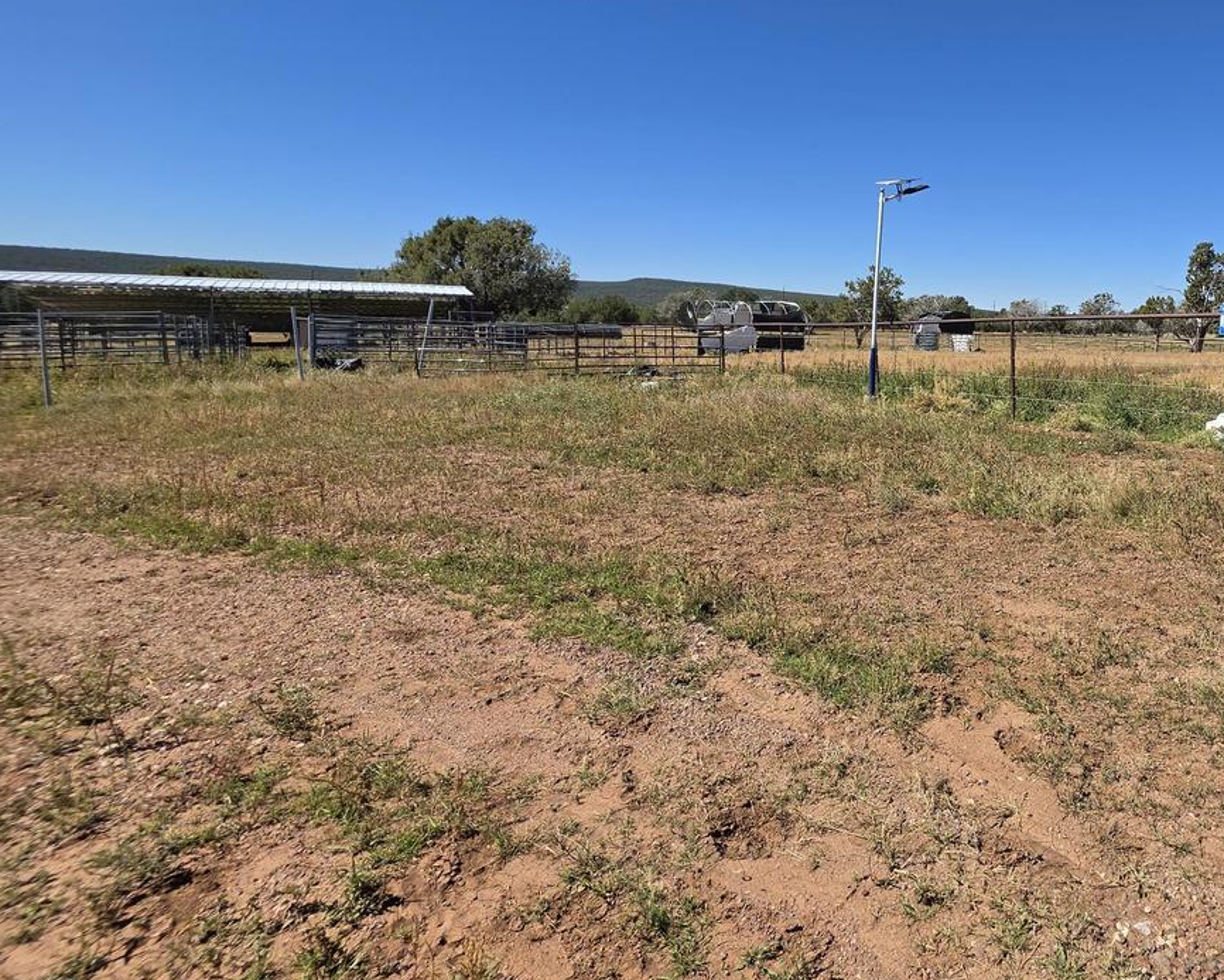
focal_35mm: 20
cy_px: 386
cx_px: 935
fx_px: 725
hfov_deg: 74.0
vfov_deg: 67.4
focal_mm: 2.2
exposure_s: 1/2099
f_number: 1.9
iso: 32
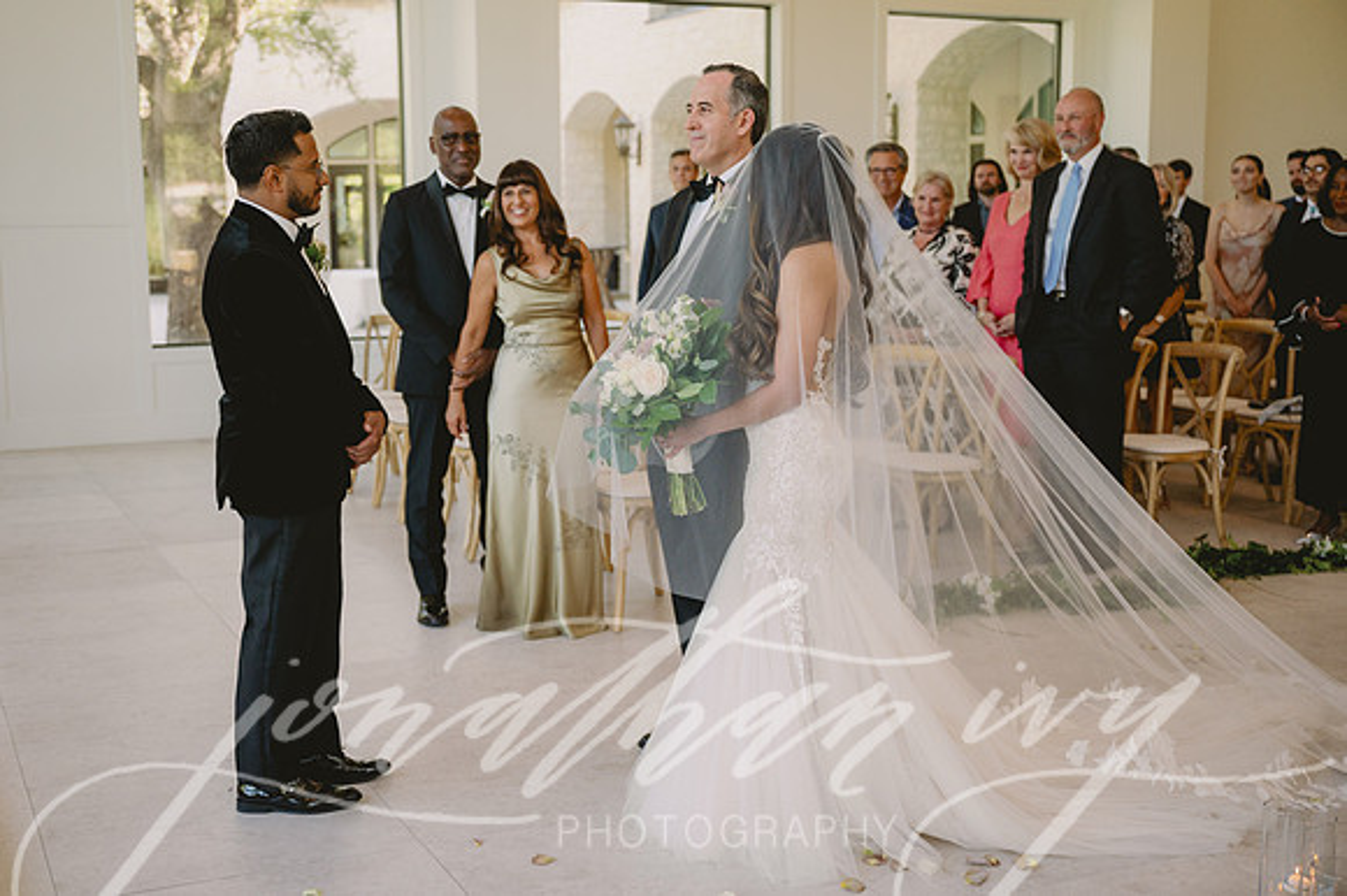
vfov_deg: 31.1
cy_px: 421
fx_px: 1612
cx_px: 621
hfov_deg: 45.3
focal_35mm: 43
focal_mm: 40
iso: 1000
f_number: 2.8
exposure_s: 1/800
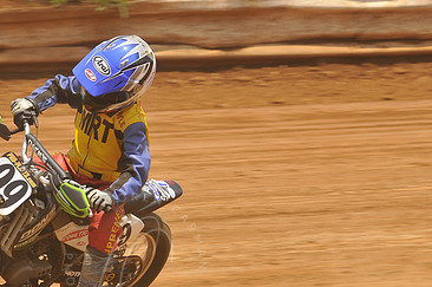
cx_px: 135
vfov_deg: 4.0
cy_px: 155
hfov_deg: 6.0
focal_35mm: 345
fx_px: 4132
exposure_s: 1/400
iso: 200
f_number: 9
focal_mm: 145
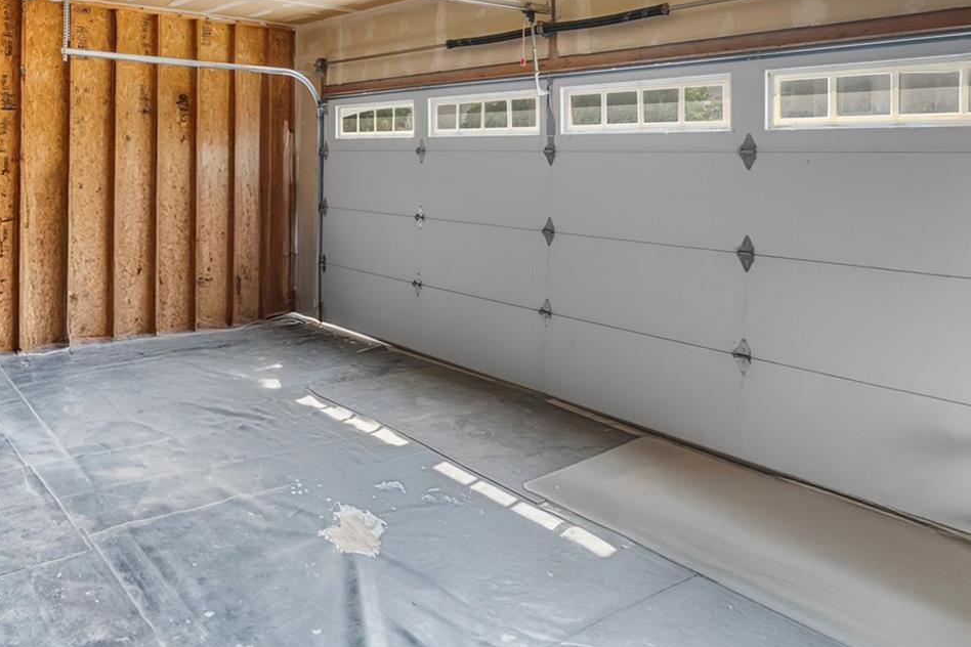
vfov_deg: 46.1
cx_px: 242
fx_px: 728
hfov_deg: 63.4
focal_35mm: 27
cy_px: 157
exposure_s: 1/50
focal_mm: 16
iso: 320
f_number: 6.3
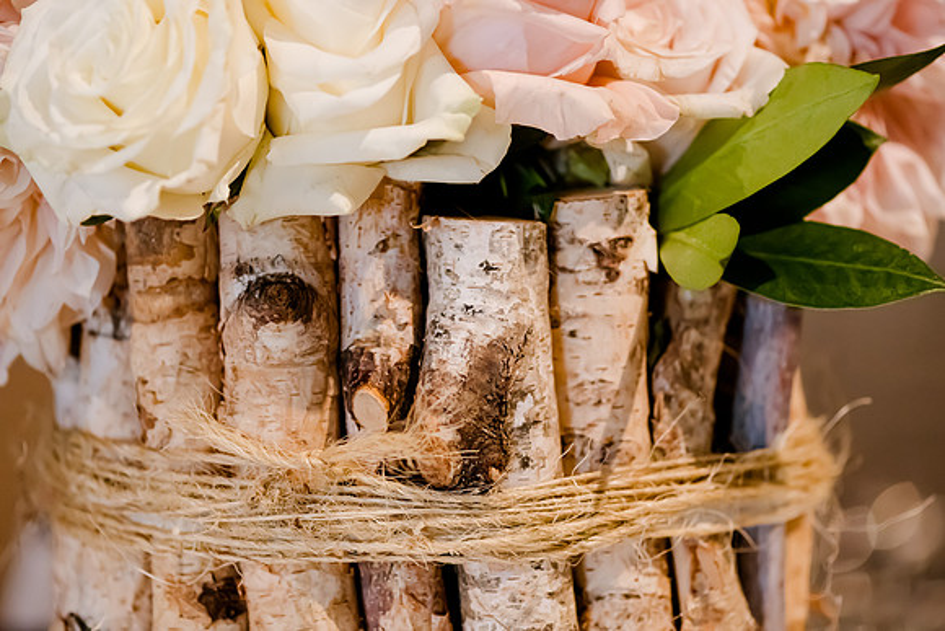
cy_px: 275
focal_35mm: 124
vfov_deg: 11.1
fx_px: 3245
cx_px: 459
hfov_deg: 16.6
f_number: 3
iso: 4000
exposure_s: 1/320
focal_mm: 105
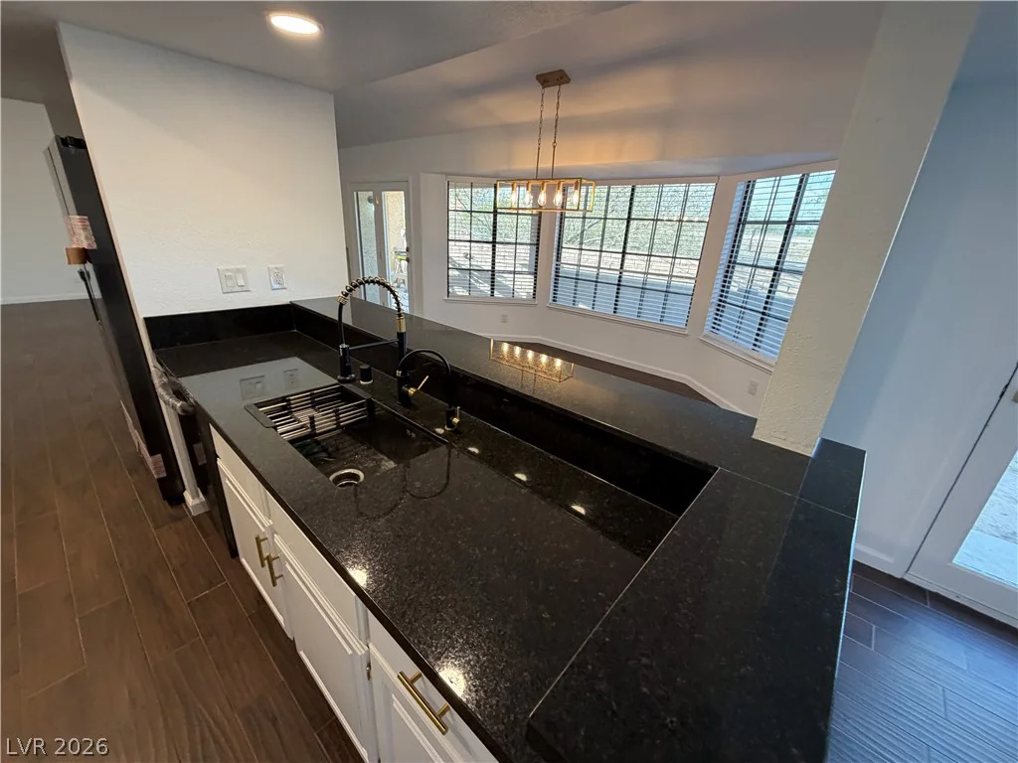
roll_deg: -2.9
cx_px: 509
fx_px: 412
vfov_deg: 85.7
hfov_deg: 102.1
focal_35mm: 14
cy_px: 382
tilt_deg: -19.9
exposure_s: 1/120
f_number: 2.2
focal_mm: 2.22
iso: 250
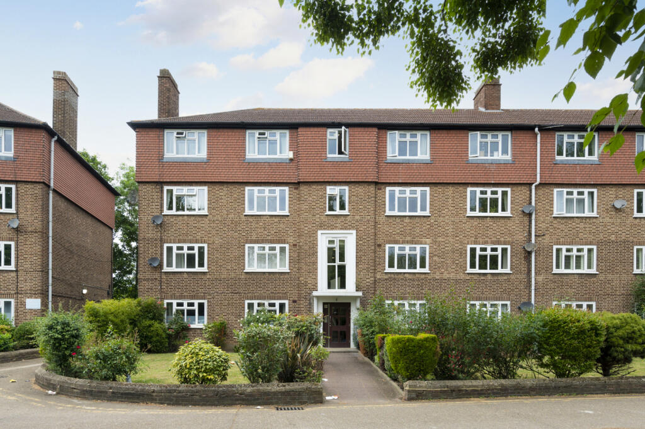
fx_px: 251
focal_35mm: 14
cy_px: 214
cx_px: 322
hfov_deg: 104.3
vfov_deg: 81.1
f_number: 8
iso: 200
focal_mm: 14
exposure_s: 1/125
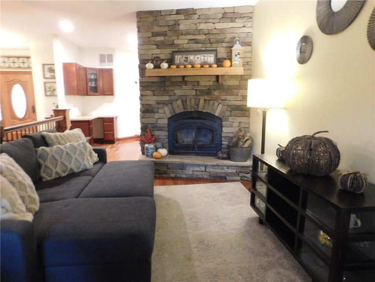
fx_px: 249
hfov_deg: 73.9
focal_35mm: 23
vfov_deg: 58.9
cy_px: 141
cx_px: 188
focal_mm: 4
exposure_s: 1/8
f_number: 3
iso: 800
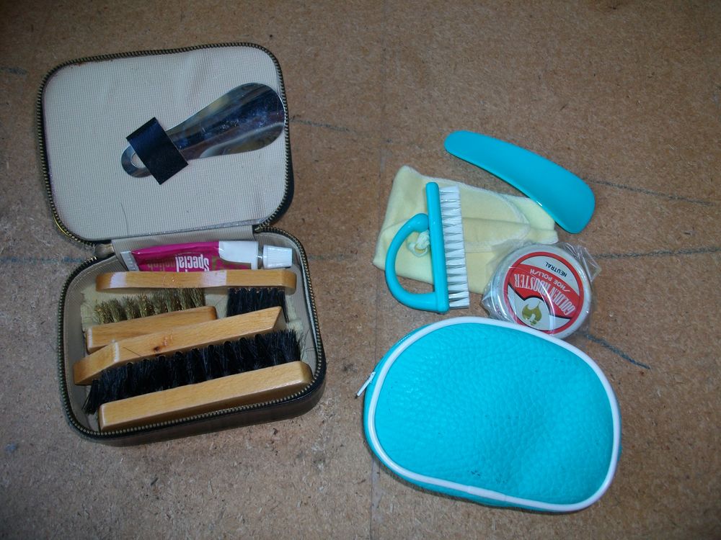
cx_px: 360
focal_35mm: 32
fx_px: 667
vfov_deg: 44.2
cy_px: 270
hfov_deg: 56.8
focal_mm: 5.7
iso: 80
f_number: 2.9
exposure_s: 1/40
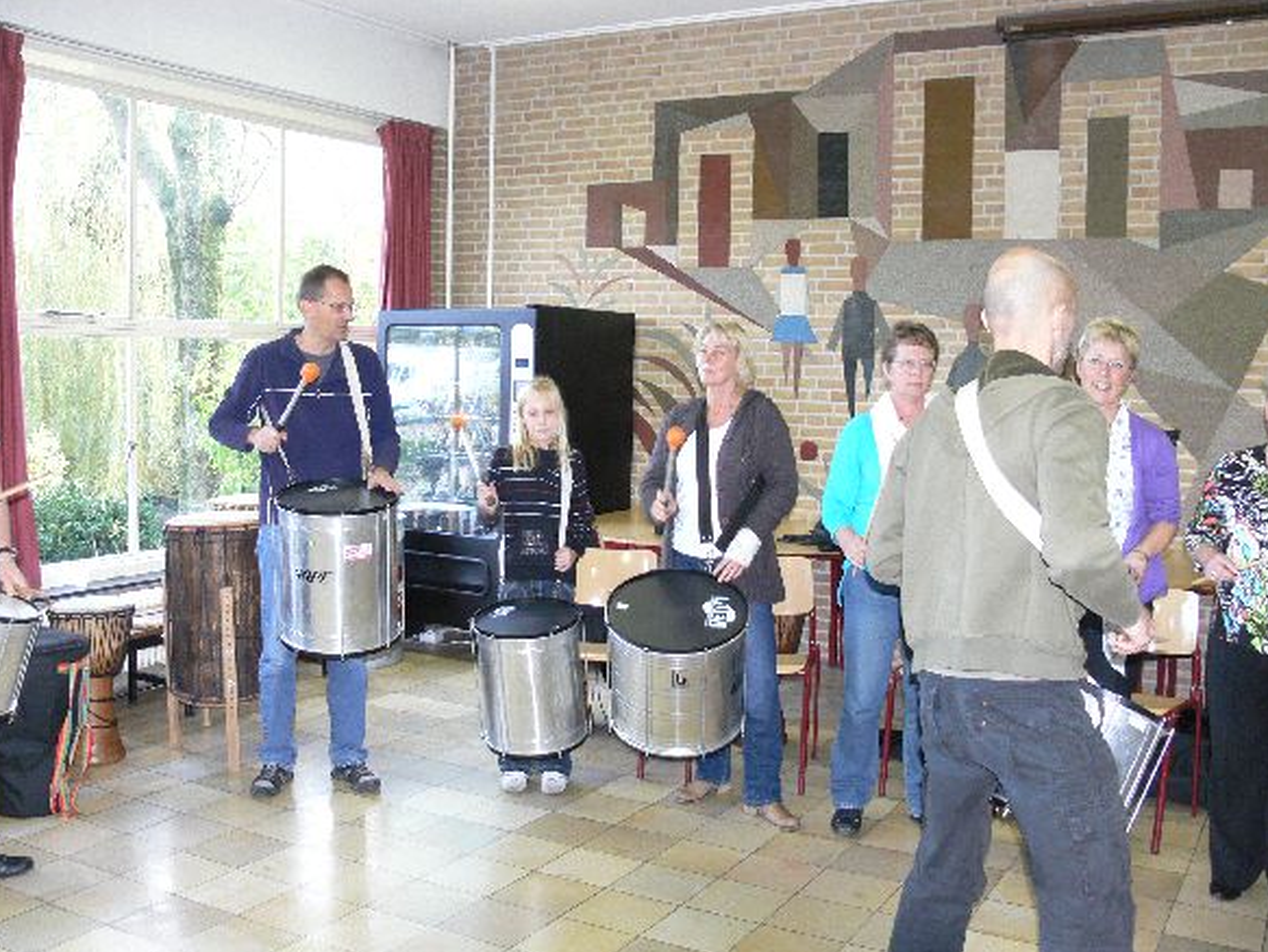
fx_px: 1320
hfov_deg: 51.3
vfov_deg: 39.7
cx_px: 626
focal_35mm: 36
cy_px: 467
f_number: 2.8
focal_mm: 7.4
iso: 320
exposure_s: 1/30
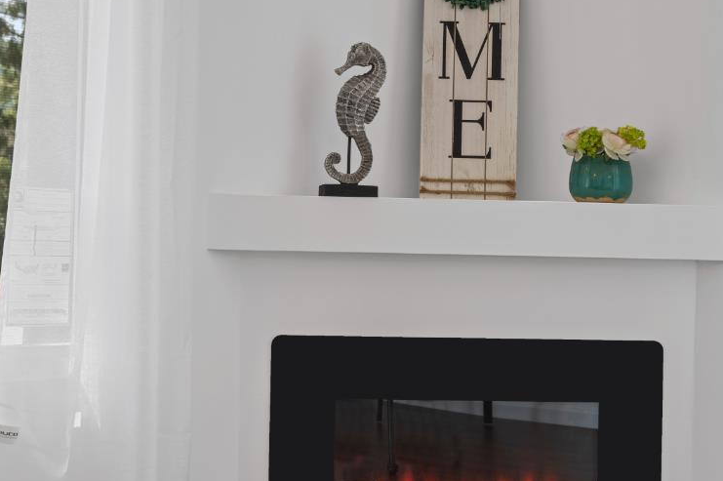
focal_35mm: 79
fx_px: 1585
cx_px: 480
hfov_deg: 25.6
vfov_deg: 17.2
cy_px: 224
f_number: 7.1
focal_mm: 39
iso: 125
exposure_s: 1/2.5
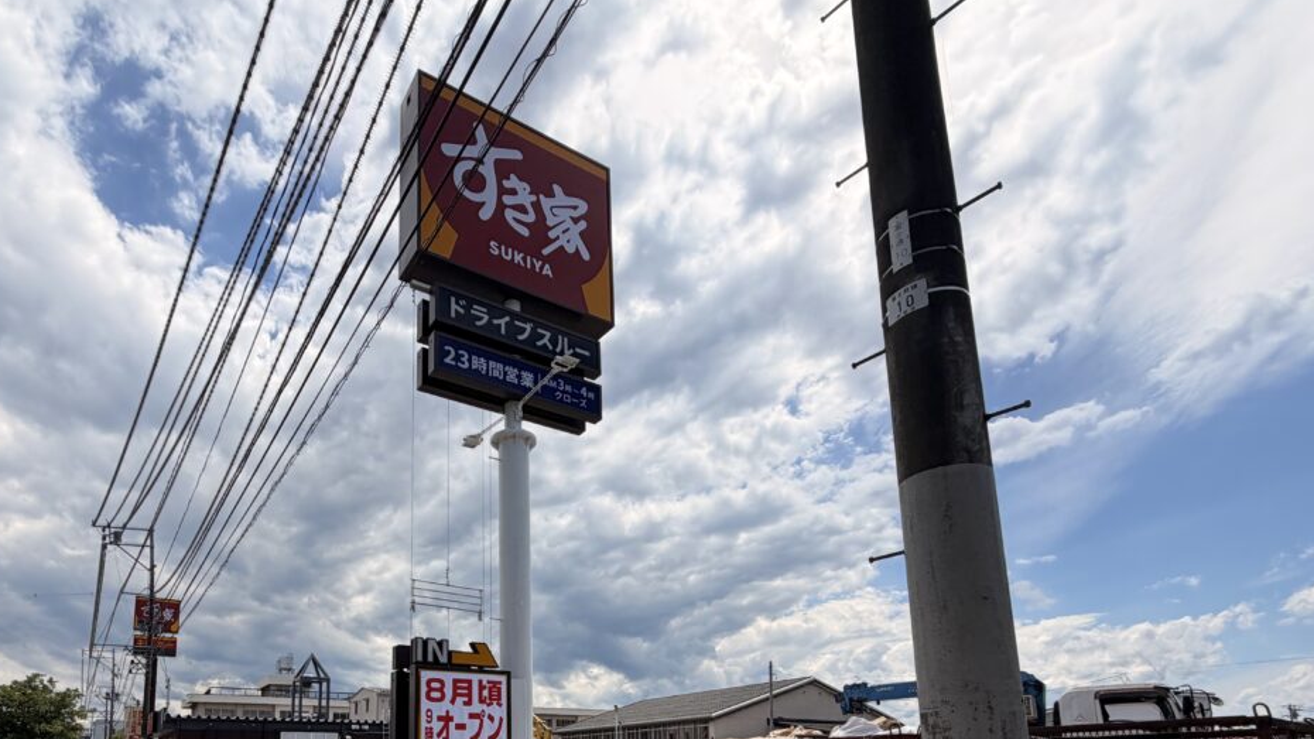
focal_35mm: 21
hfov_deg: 82.8
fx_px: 732
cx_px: 523
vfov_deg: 47.8
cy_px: 671
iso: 20
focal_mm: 2.22
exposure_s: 1/1613
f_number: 2.2
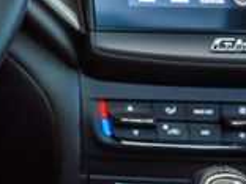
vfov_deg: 7.5
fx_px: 1386
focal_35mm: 195
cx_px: -251
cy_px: -94
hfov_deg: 9.5
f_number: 4
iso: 400
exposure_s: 1/80
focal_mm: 45
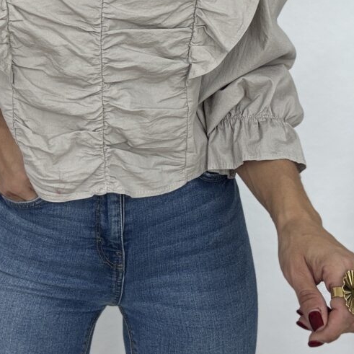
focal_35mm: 58
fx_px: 671
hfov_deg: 29.1
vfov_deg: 28.8
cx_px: 89
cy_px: 59
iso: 50
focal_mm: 2.69
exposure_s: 1/100
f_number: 1.9
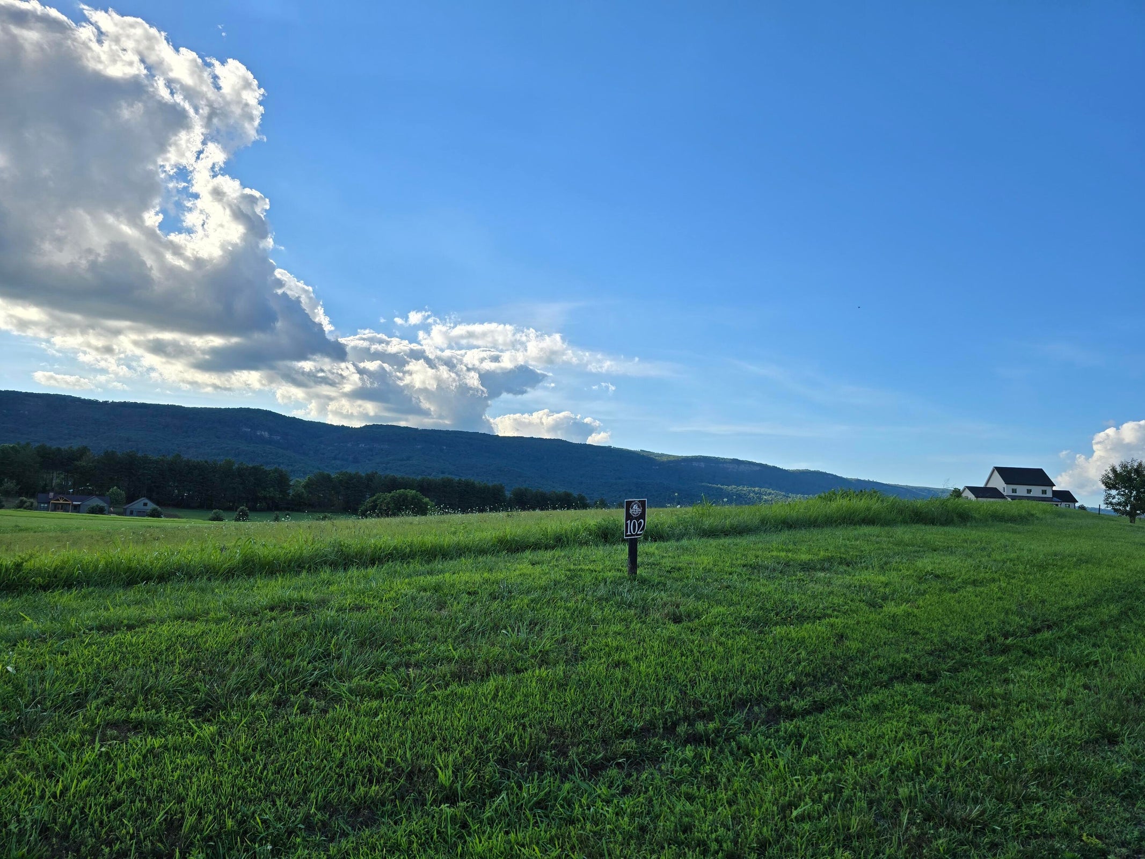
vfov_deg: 58.9
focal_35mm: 23
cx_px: 572
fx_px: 761
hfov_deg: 73.9
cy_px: 430
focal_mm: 6.3
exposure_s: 1/994
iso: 12
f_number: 1.7
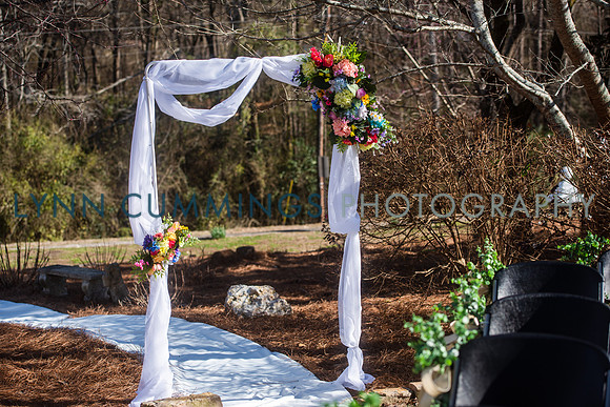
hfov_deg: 28.8
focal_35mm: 70
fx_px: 1186
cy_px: 204
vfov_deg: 19.5
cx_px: 305
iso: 64
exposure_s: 1/800
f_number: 3.5
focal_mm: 70
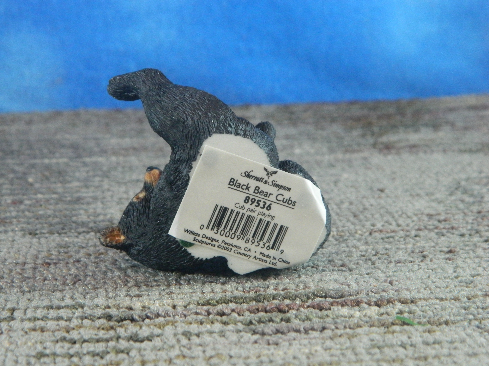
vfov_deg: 17.6
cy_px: 183
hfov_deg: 23.3
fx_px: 1187
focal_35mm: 84
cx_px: 244
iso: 400
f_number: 4.2
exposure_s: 1/20
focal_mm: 15.1
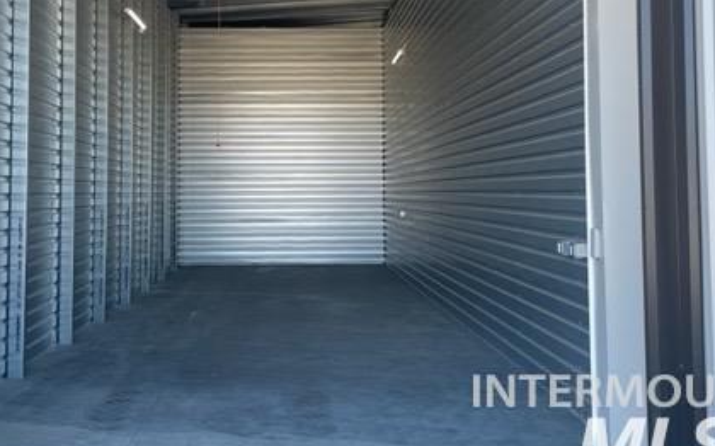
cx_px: 320
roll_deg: -0.3
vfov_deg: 30.3
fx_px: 818
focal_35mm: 42
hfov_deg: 47.1
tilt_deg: +2.2
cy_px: 160
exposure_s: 1/375
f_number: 1.6
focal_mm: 4.2
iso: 32
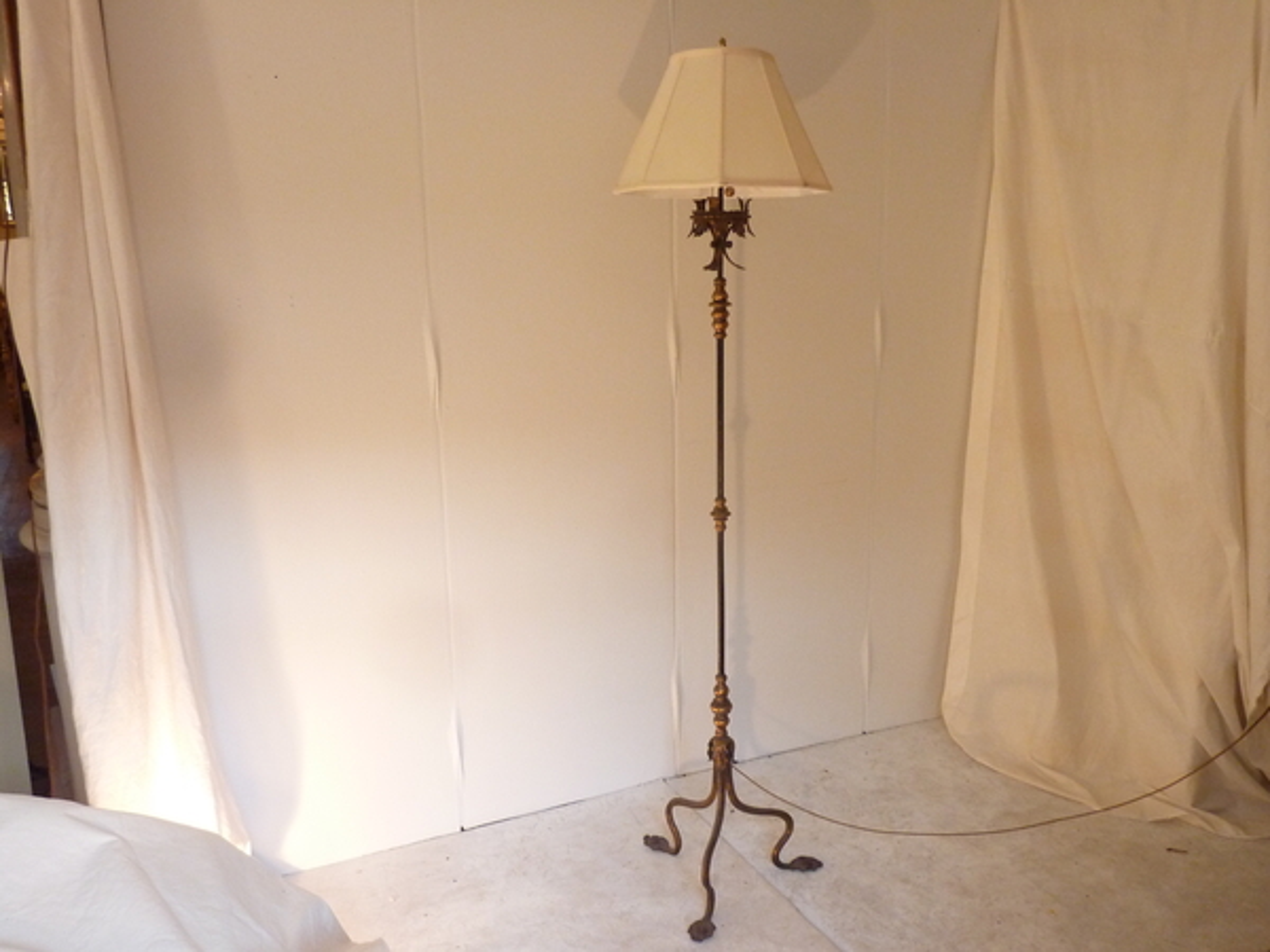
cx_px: 635
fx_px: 1101
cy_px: 476
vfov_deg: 46.8
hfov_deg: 60.0
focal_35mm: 30
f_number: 3.4
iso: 400
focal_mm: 5
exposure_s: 1/30
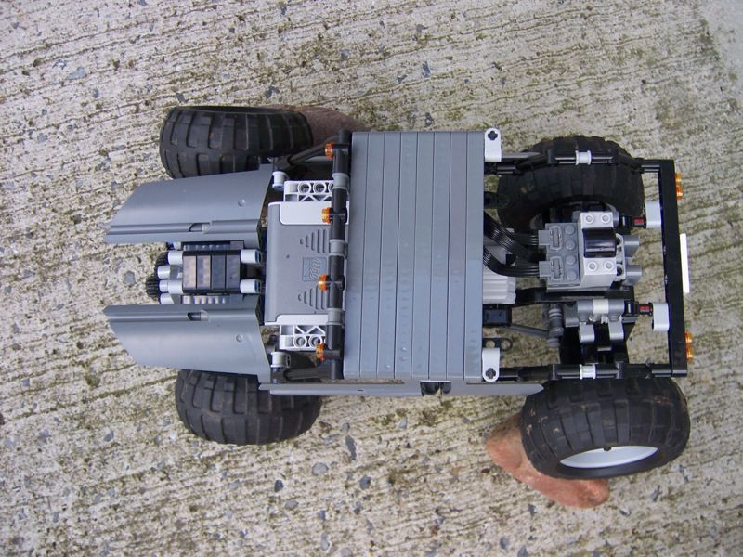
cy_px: 278
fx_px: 773
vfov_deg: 39.7
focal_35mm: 36
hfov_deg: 51.4
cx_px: 372
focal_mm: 6.2
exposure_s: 1/125
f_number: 2.8
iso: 80
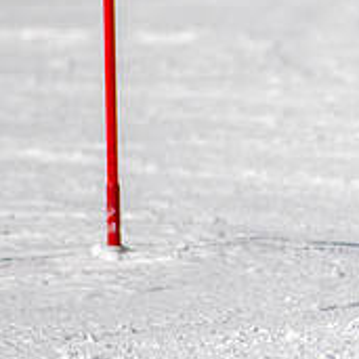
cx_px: 554
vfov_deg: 1.1
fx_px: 18797
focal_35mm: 1602
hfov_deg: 1.1
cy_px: 112
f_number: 2.8
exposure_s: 1/8000
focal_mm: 300
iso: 100
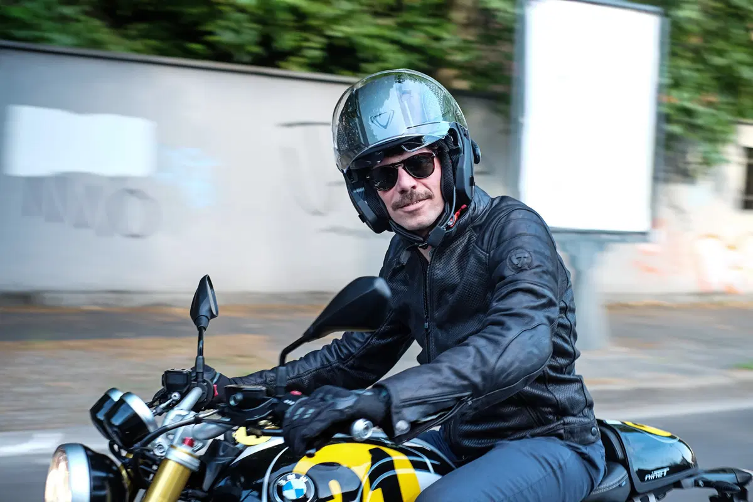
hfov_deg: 37.5
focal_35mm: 53
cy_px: 251
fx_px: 1108
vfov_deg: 25.5
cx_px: 376
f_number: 3.2
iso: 200
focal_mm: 35
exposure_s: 1/125
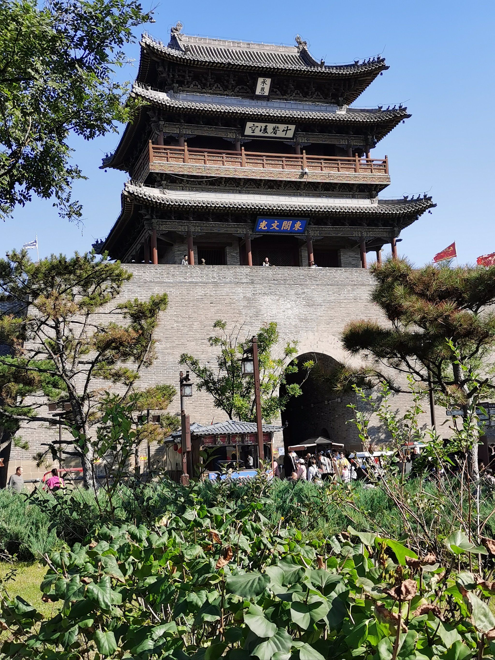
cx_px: 248
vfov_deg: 41.2
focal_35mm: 46
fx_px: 877
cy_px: 330
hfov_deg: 31.5
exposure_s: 1/2500
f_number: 1.8
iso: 50
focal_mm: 5.58
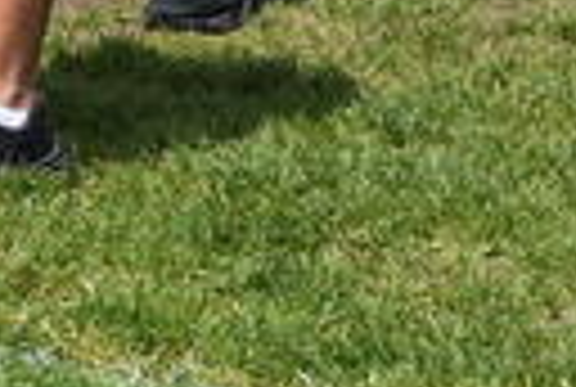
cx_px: -909
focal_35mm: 411
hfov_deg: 4.8
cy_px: -454
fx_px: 6591
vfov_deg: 3.3
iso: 220
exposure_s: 1/500
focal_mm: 44
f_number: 8
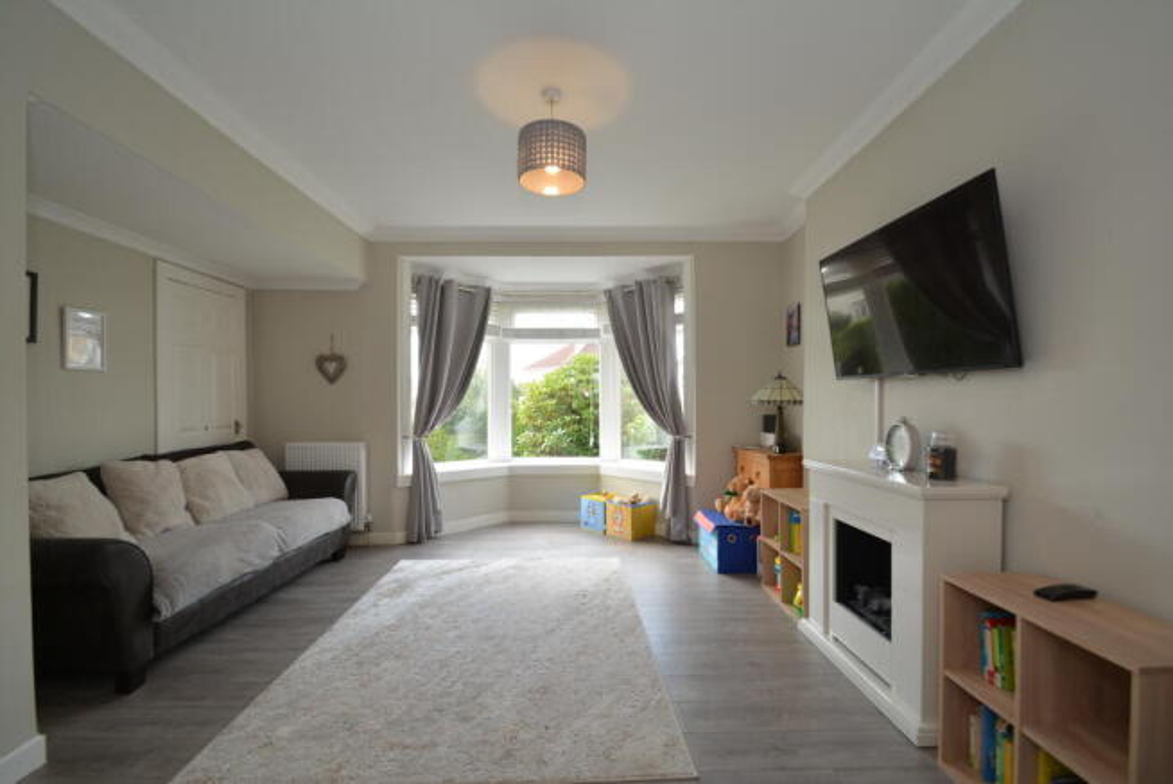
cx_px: 586
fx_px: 489
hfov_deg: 100.4
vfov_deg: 77.4
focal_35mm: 15
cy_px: 392
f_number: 6.3
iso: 100
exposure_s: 1/15
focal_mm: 10
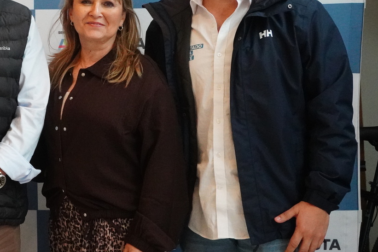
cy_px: 93
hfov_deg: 25.6
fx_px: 798
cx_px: 16
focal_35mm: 76
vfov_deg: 17.9
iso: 6400
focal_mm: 26
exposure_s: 1/100
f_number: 11
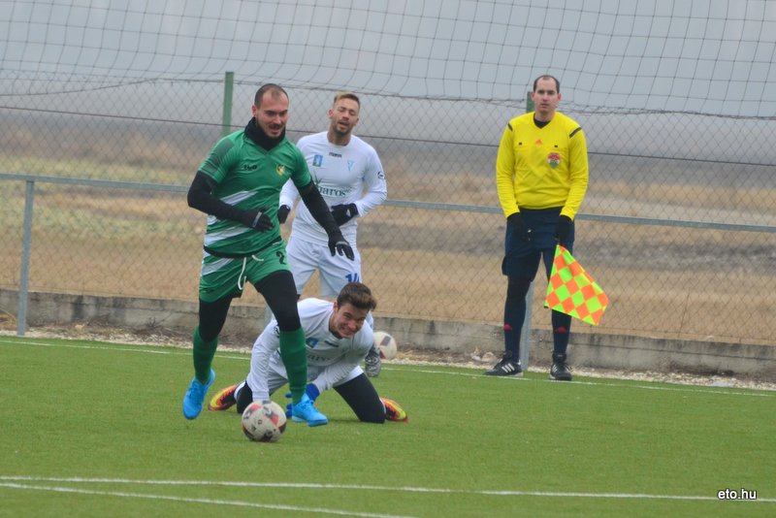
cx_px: 388
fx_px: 9703
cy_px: 259
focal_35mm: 450
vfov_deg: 3.1
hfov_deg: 4.6
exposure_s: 1/640
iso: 800
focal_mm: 300
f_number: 5.6
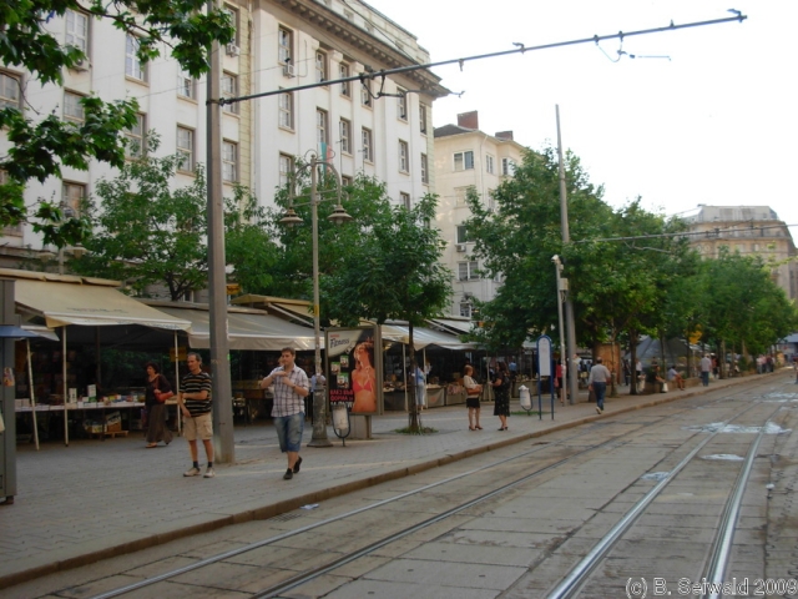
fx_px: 876
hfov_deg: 49.0
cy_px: 300
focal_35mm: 38
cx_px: 399
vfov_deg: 37.7
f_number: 2.9
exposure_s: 1/342
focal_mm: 6.3
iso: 79
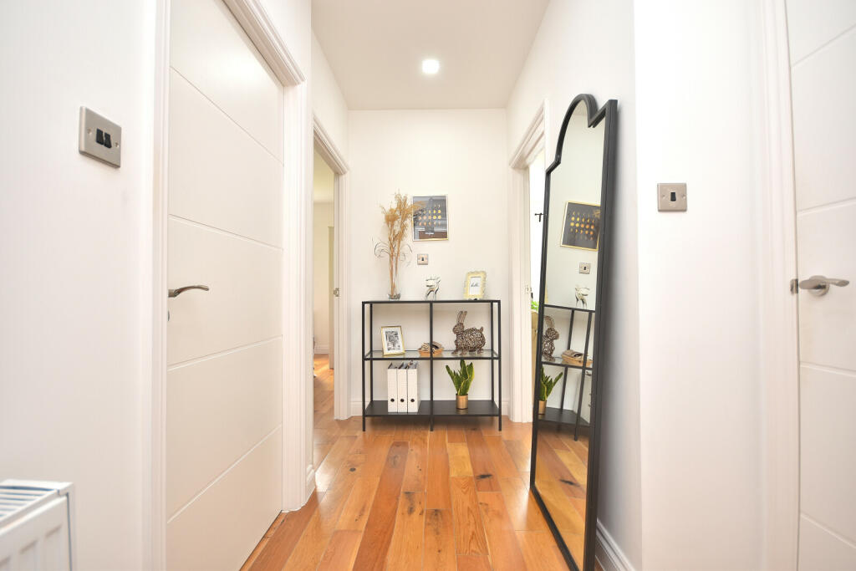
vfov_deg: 77.3
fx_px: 357
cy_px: 286
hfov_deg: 100.4
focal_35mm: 15
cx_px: 428
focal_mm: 10
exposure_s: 1/8
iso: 100
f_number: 4.5
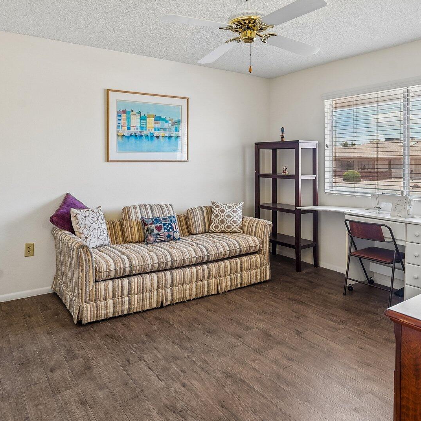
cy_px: 159
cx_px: 200
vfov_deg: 60.2
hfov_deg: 60.9
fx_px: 358
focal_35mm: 26
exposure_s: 1/10
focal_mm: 16
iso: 400
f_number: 8
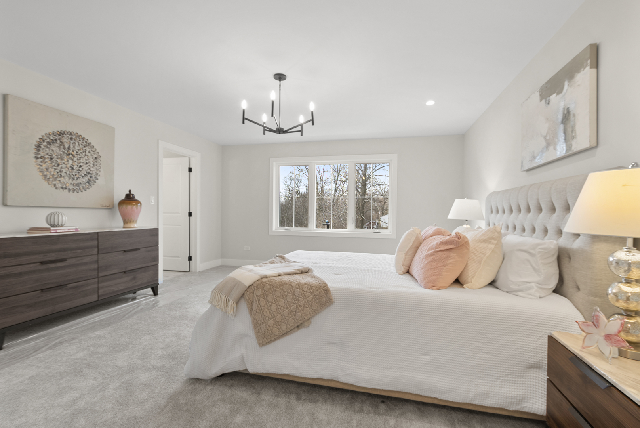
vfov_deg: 77.4
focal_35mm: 15
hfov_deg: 100.4
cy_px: 214
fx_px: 267
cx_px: 320
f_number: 7.1
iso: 250
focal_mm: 10
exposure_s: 1/6
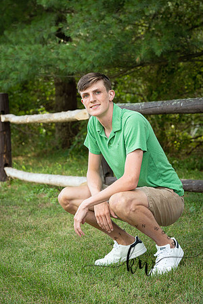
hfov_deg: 13.4
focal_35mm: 102
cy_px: 152
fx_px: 863
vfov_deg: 20.0
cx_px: 102
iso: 500
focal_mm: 102
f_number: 6.3
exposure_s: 1/200
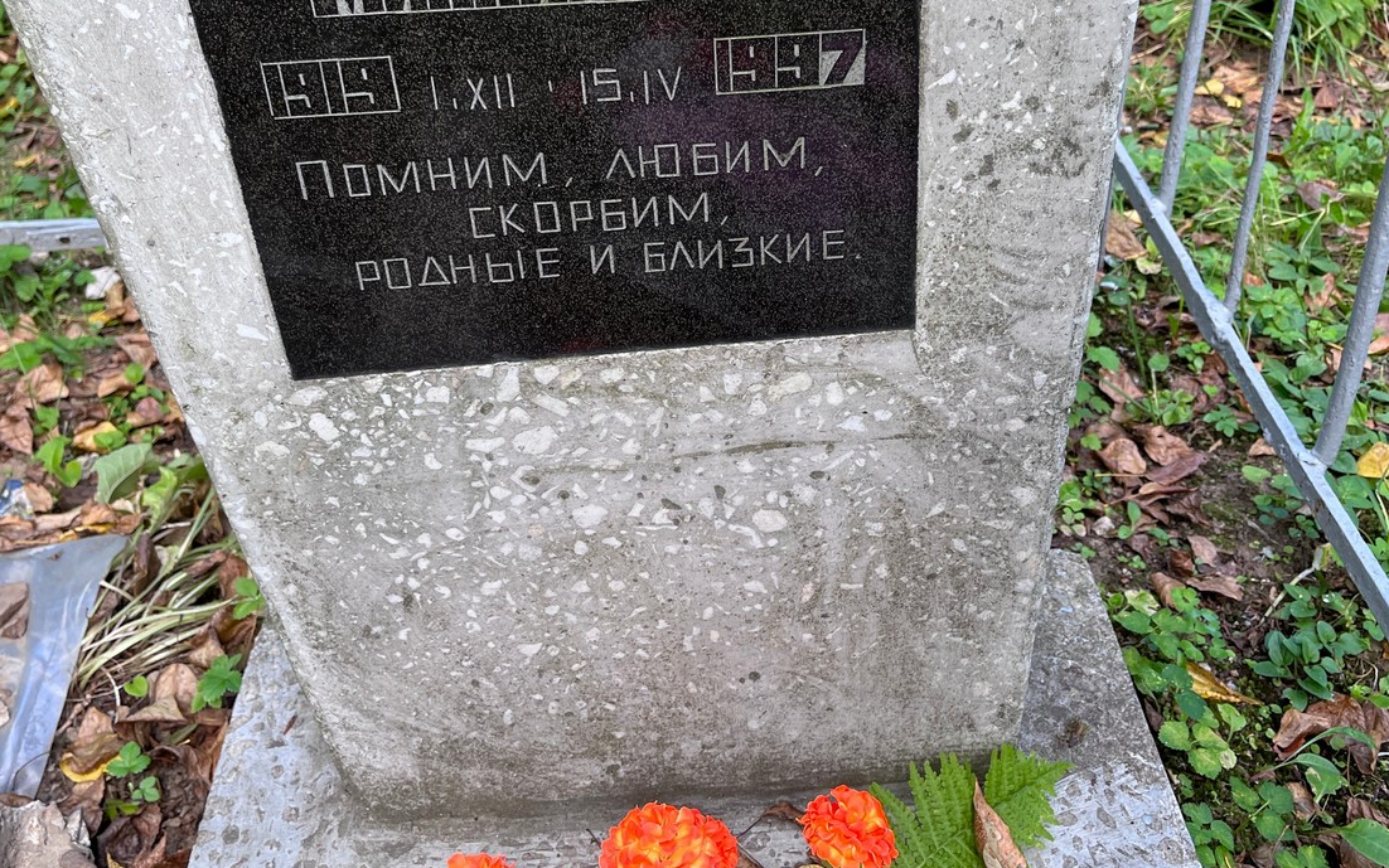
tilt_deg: -28.9
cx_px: 653
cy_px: 232
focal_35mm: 36
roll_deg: +3.8
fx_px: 1363
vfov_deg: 34.7
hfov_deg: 54.0
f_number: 1.6
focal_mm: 5.1
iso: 64
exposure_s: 1/121
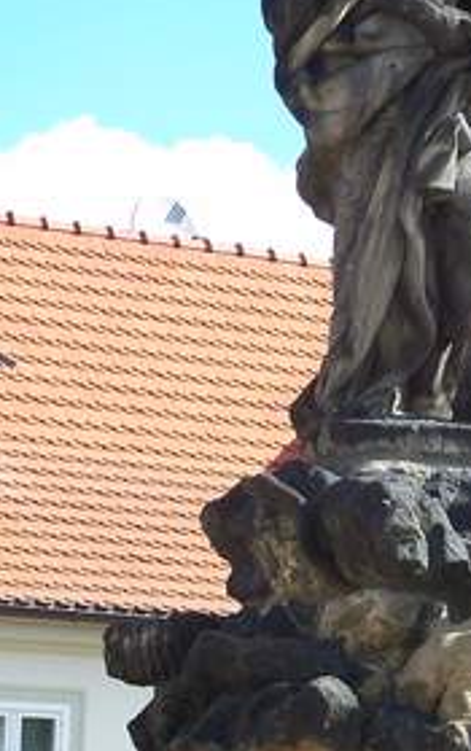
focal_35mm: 170
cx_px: 468
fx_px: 3483
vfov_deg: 12.3
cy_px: 498
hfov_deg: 7.7
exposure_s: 1/320
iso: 64
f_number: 3.2
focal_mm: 14.7
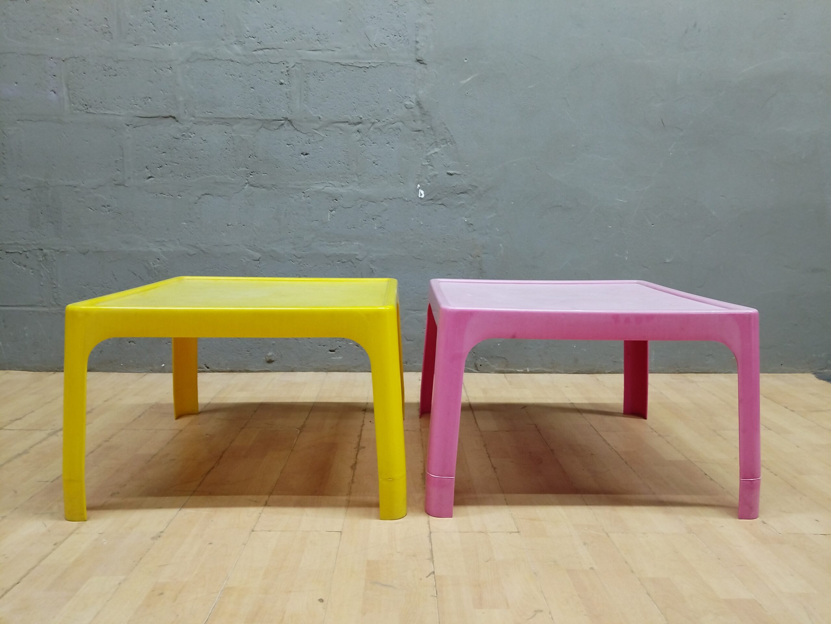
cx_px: 416
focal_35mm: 26
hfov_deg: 67.3
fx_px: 624
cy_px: 312
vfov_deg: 53.1
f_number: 1.8
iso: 580
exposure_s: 1/20
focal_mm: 4.25
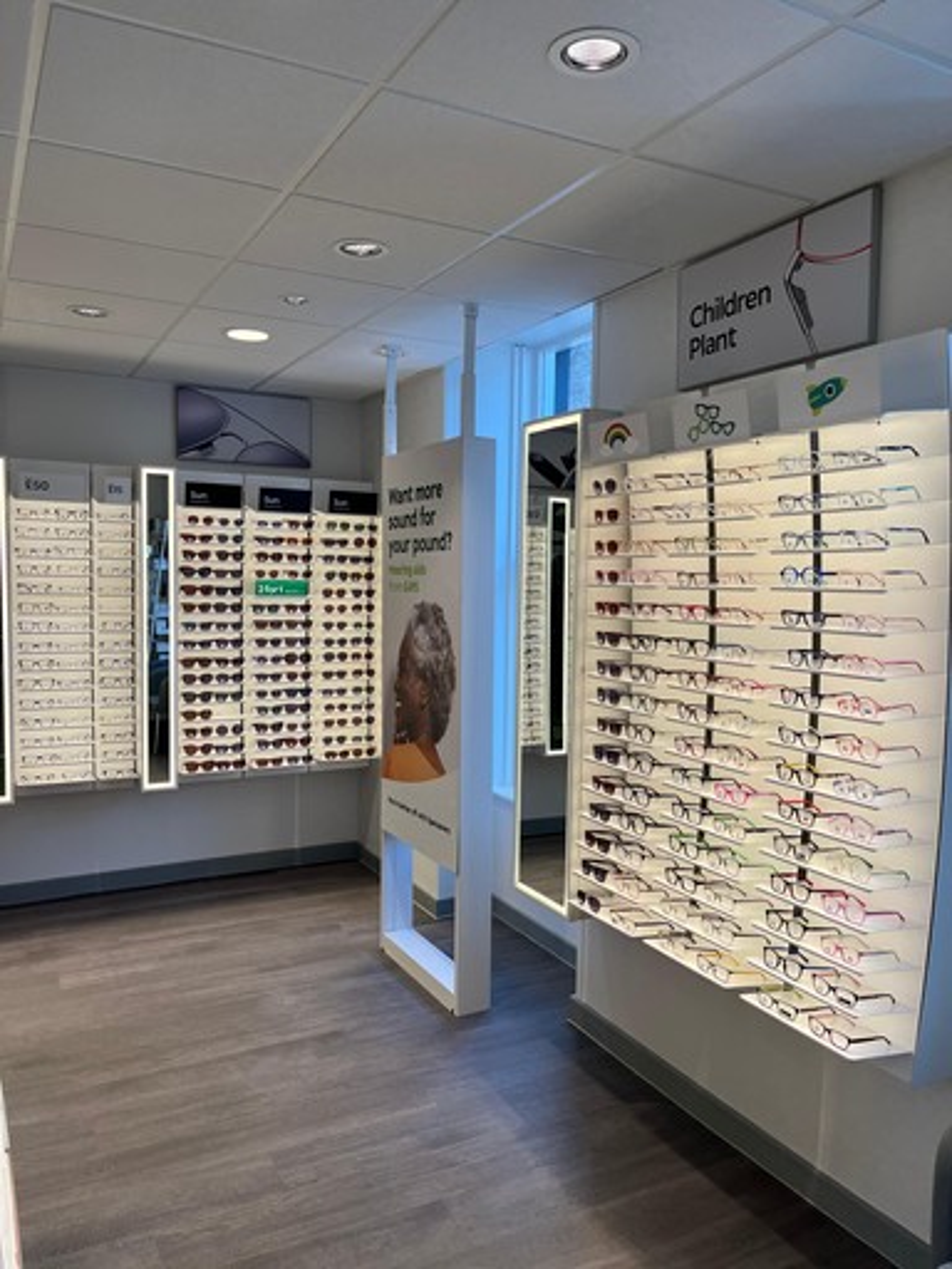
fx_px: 953
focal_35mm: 26
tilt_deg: -4.4
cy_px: 634
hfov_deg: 53.1
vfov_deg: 67.3
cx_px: 476
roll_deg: -0.1
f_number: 1.6
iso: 50
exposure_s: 1/413
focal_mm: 5.1
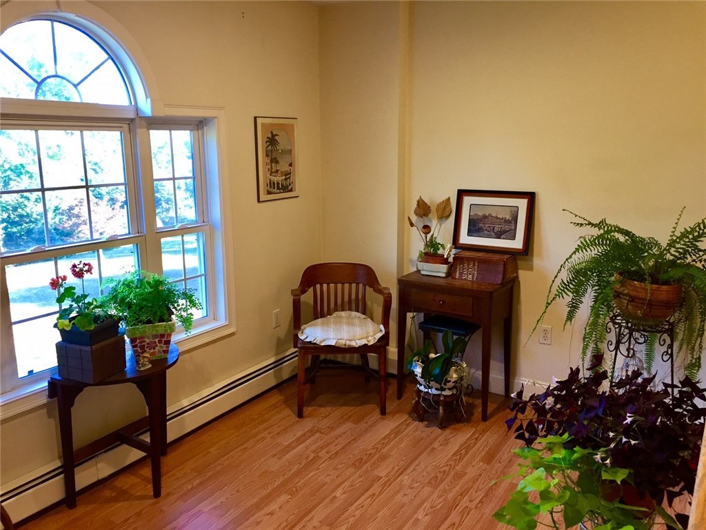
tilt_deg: -11.2
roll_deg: +0.0
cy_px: 265
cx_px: 353
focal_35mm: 29
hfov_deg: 61.7
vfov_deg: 48.2
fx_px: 591
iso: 50
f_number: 2.2
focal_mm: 4.15
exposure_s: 1/30
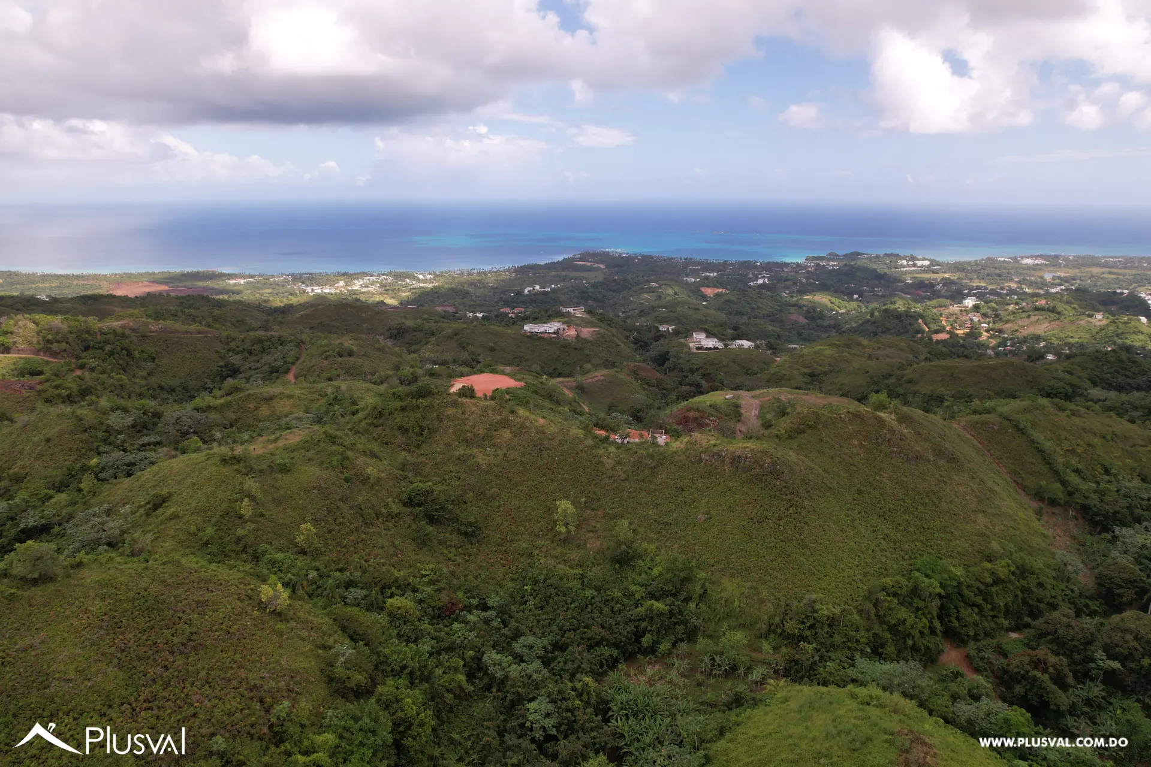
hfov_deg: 78.6
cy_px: 384
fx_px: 703
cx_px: 576
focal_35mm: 22
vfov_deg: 57.2
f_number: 2.8
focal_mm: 8.38
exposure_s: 1/40
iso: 100
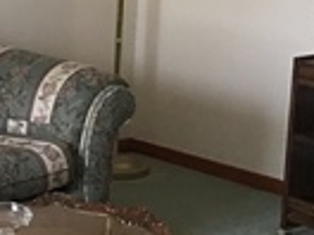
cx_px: -207
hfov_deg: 13.0
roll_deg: -0.8
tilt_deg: -10.6
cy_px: 66
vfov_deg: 10.5
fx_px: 1279
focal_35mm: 141
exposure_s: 1/15
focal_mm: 4.15
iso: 80
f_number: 2.2
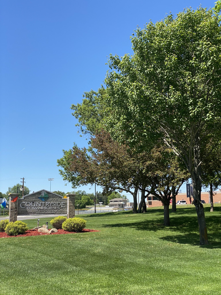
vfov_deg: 36.8
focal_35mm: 52
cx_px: 110
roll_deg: +0.4
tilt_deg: +10.7
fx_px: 443
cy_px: 148
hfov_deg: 28.0
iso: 20
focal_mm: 6
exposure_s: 1/1065
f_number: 2
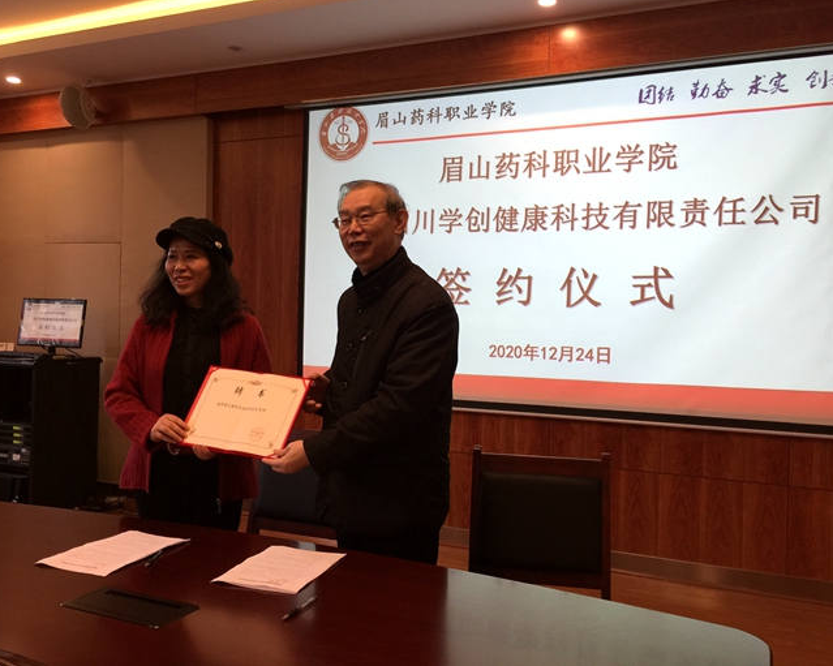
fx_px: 764
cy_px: 326
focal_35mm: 31
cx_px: 407
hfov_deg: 57.2
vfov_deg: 47.1
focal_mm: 4.15
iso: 32
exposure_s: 1/33
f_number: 2.2
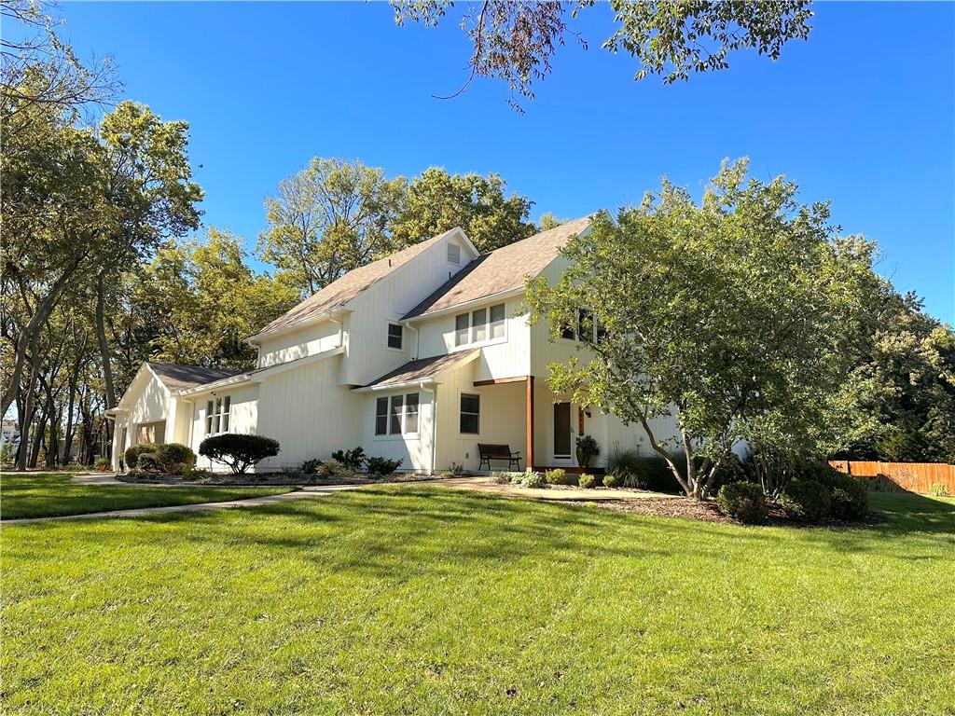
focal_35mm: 24
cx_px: 478
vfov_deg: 56.8
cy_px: 358
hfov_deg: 71.6
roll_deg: -1.0
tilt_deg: +9.2
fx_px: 662
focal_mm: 6.86
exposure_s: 1/1845
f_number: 1.78
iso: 80
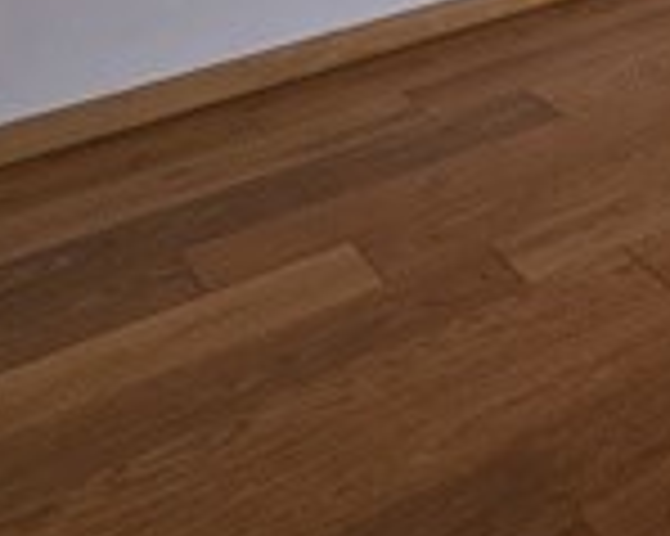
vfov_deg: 17.1
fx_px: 1348
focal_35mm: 68
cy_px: -504
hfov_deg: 22.6
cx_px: 1021
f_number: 2.2
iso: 50
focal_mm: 2.2
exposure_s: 1/381
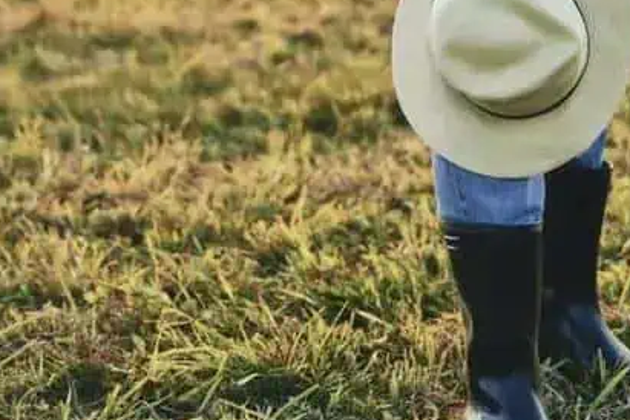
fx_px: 2012
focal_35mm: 115
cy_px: -55
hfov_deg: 17.8
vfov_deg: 11.7
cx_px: 234
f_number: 2.2
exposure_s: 1/160
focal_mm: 50
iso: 100
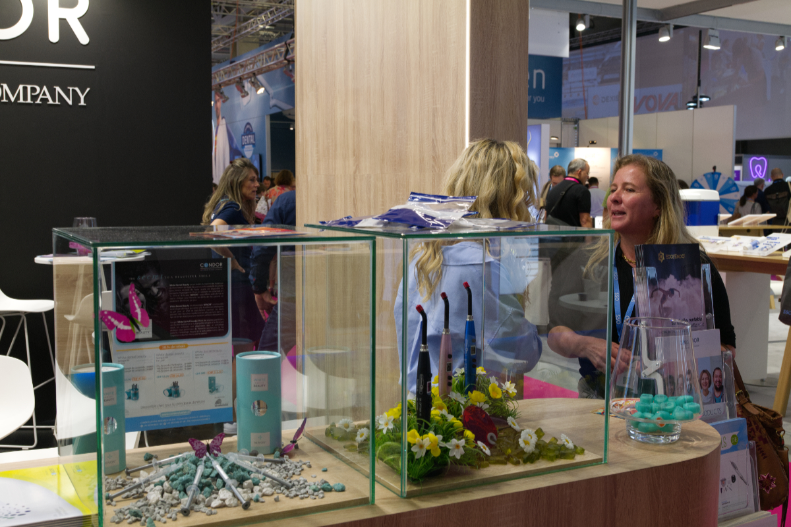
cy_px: 264
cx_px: 396
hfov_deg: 45.4
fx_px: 945
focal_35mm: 43
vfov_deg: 31.2
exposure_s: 1/60
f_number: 10
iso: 1600
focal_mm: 43
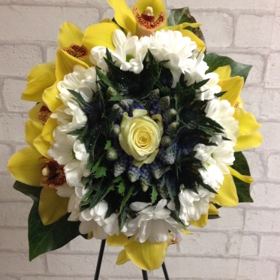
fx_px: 366
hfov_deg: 41.9
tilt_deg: -23.5
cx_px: 142
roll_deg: -1.9
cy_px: 137
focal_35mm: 40
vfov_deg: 41.9
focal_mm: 3.3
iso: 125
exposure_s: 1/24
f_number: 2.4
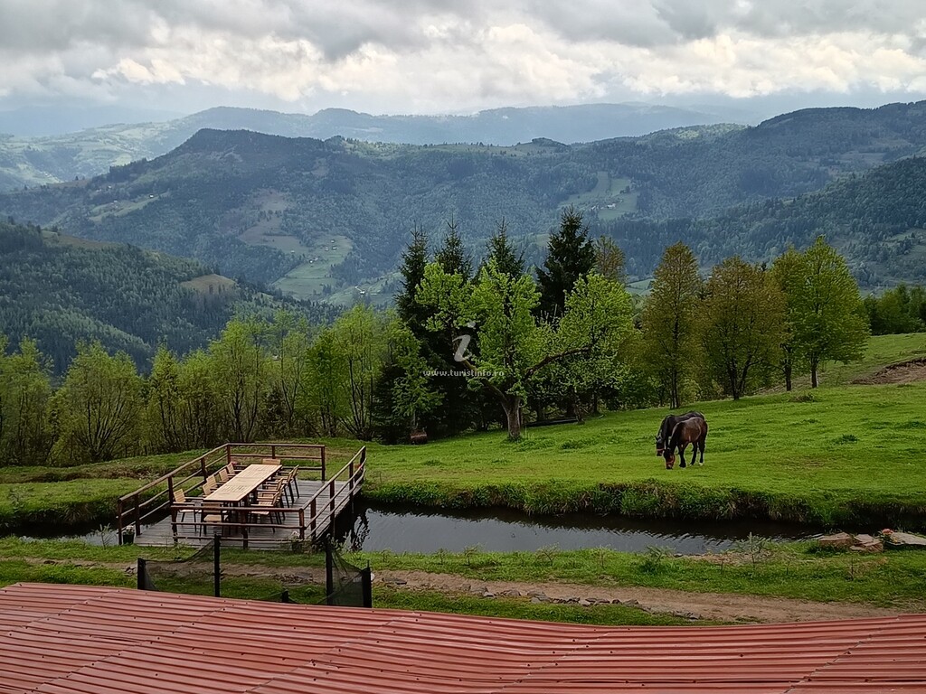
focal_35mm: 72
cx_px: 463
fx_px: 1926
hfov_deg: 27.0
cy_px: 347
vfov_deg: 20.4
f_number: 1.7
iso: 51
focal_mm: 5.27
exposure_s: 1/560
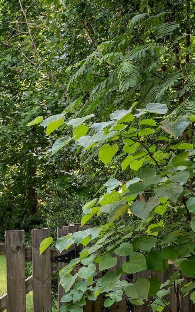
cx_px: -36
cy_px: 212
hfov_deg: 20.9
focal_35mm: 58
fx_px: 493
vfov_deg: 34.7
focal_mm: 24
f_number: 5.6
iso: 400
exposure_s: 1/40
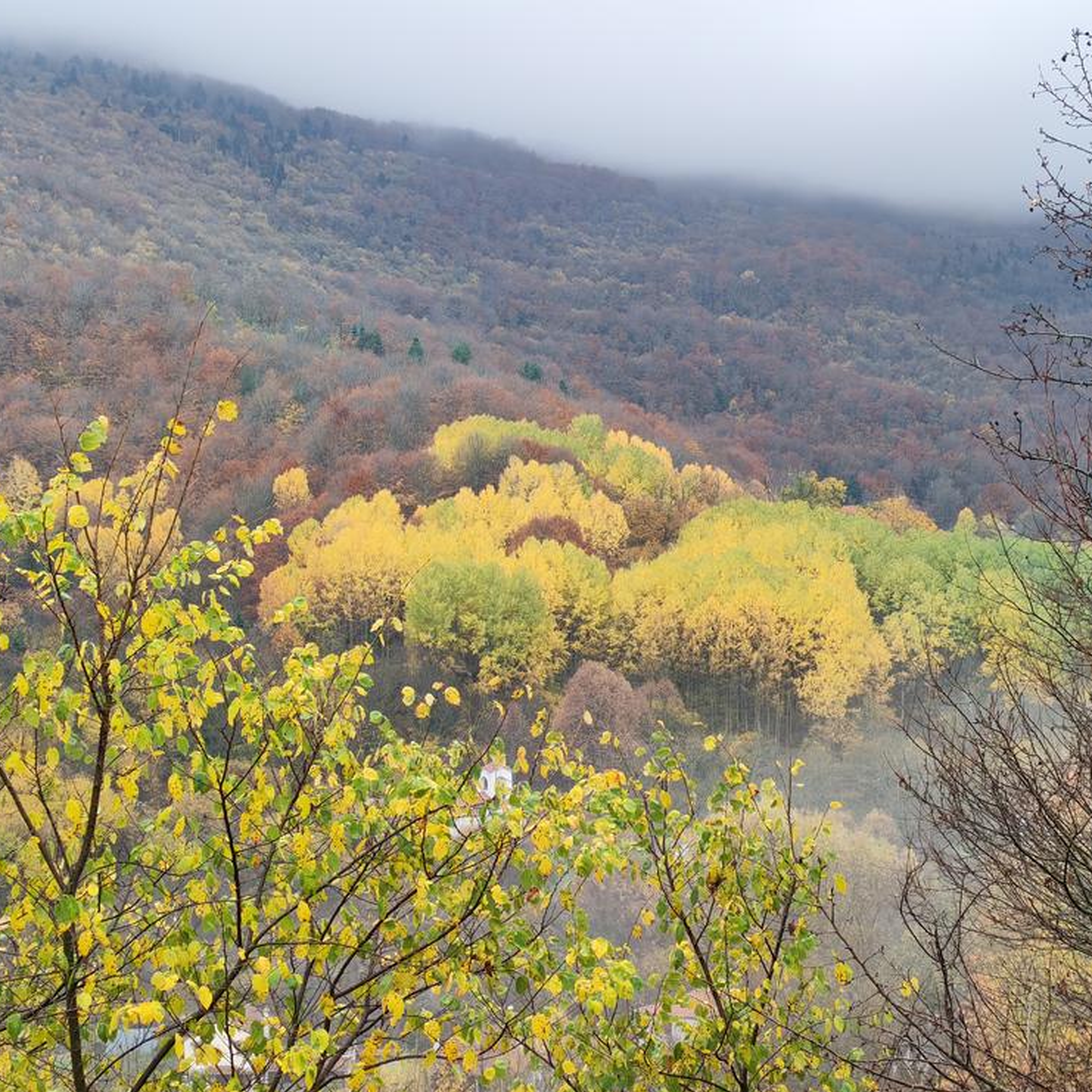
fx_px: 2356
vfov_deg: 26.1
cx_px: 595
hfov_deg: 26.1
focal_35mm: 66
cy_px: 554
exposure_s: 1/100
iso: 160
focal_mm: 6.12
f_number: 1.9
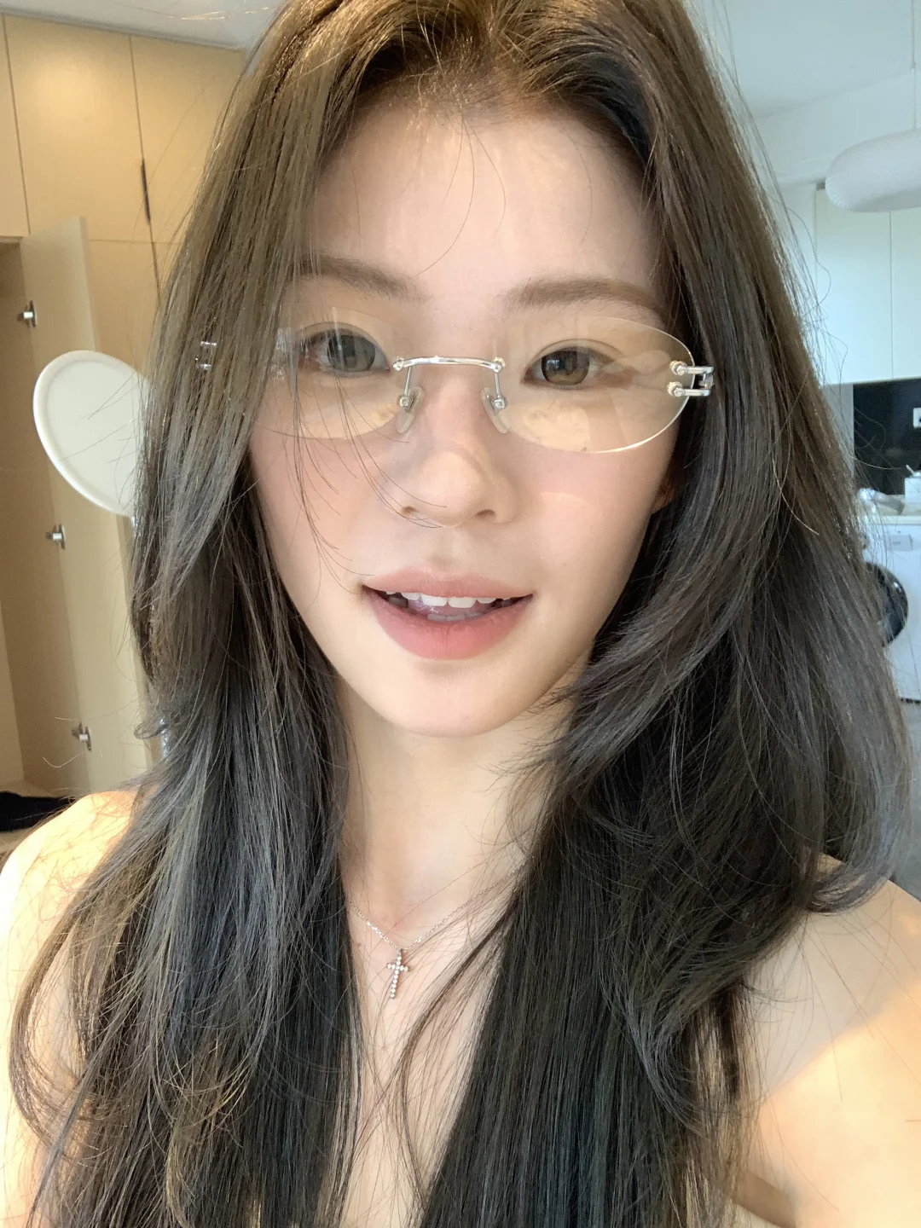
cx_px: 460
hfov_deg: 44.2
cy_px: 614
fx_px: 1135
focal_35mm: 32
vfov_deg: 56.8
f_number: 2.2
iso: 80
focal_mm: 2.87
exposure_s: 1/60
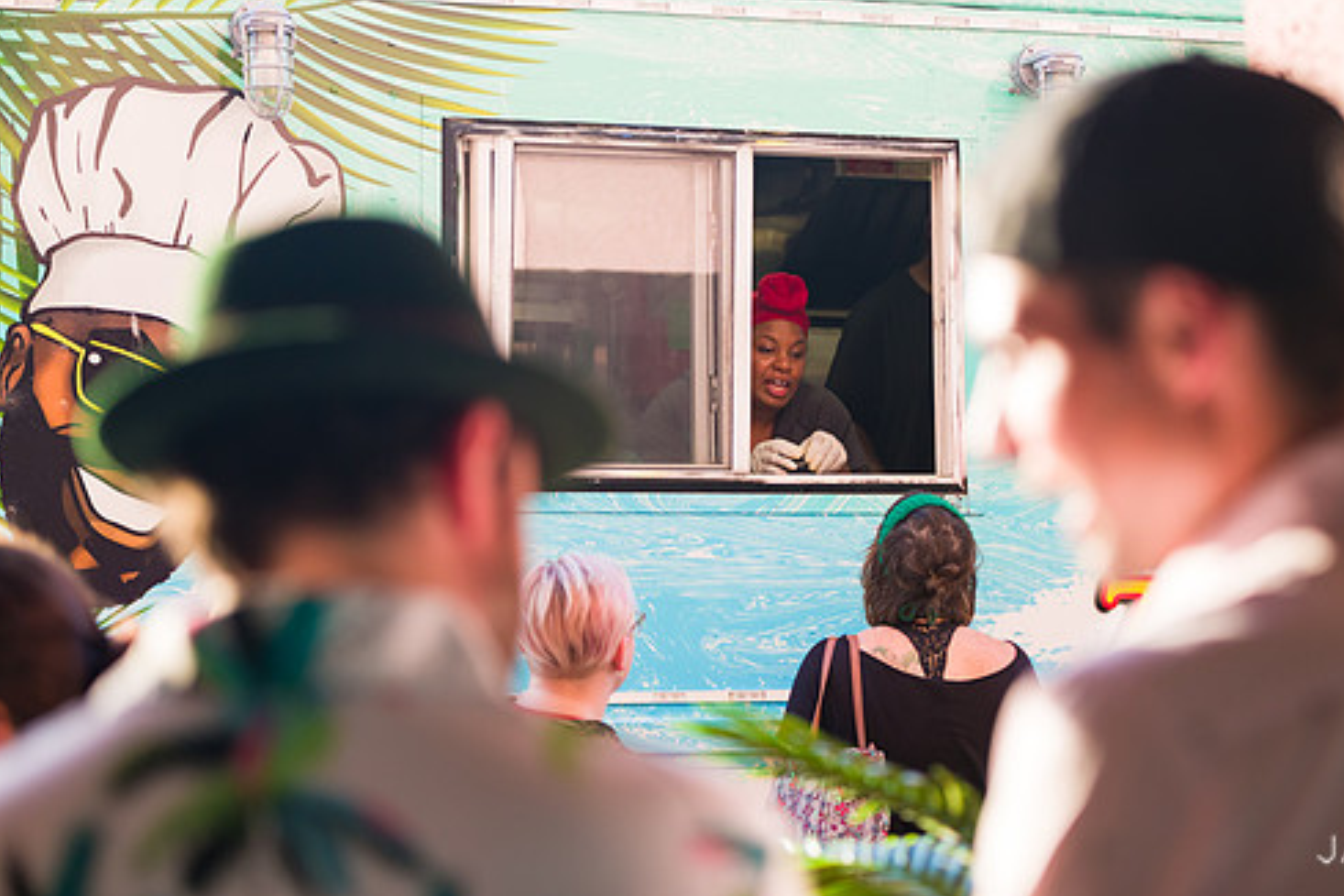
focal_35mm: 83
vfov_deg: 16.4
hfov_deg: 24.4
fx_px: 3098
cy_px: 392
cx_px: 783
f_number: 3.2
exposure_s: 1/800
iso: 500
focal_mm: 70
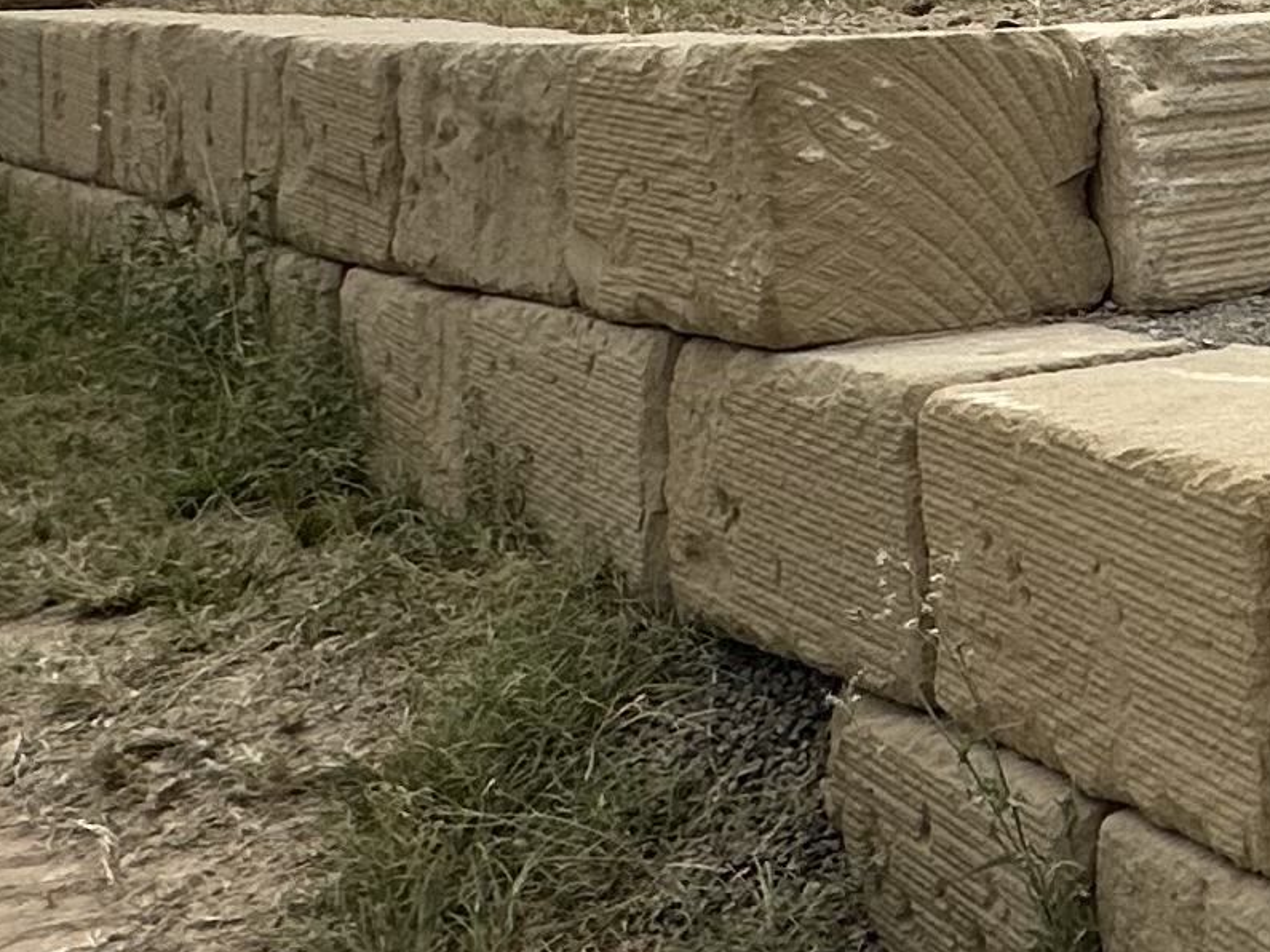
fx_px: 2604
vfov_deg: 20.1
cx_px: 2110
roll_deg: +3.1
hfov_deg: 21.1
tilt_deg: -0.8
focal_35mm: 71
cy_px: -2
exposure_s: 1/3401
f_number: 2.2
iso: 50
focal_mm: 2.22
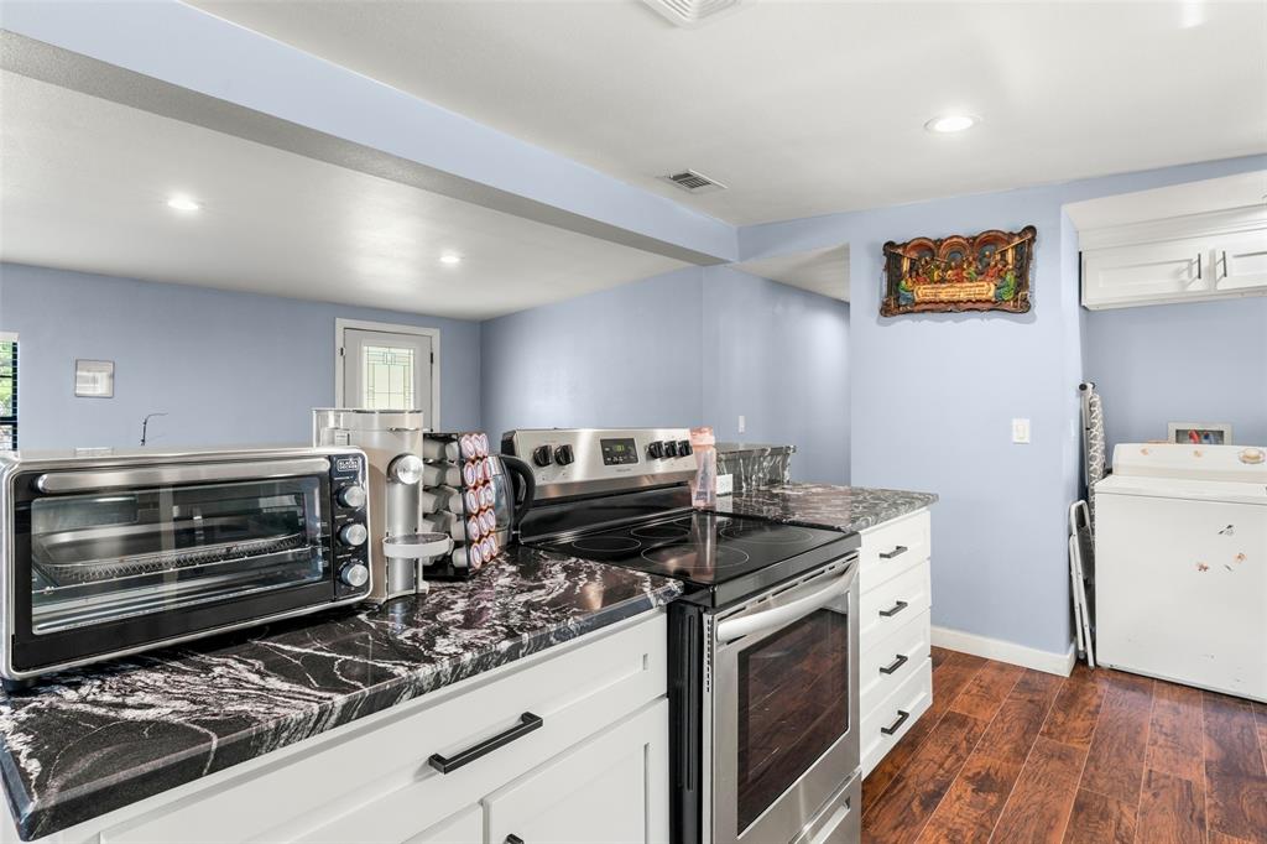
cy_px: 422
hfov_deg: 90.0
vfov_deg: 67.3
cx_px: 634
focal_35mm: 18
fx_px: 633
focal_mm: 18
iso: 400
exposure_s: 1.3
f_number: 10
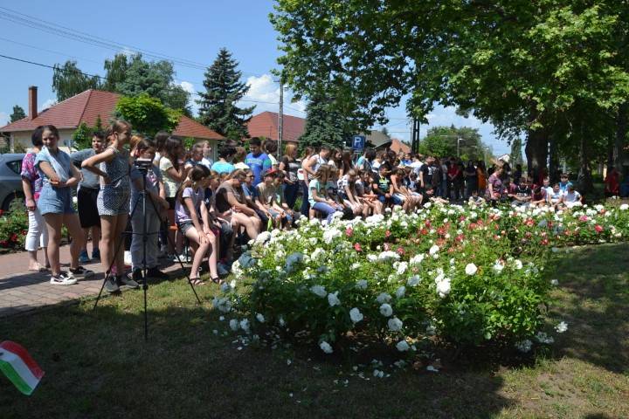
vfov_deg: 47.9
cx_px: 314
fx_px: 472
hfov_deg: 67.4
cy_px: 210
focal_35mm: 27
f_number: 7.1
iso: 100
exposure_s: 1/250
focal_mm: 18
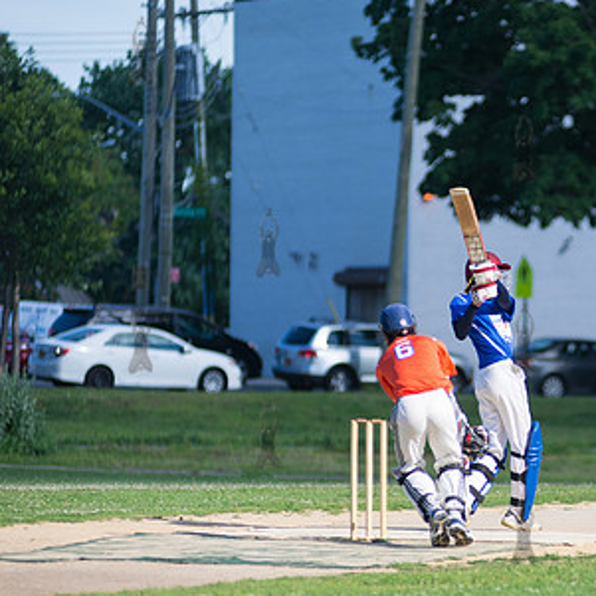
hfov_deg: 5.3
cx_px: 523
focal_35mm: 328
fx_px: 6389
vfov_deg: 5.3
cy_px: 338
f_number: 2.8
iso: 200
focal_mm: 200
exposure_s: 1/2000
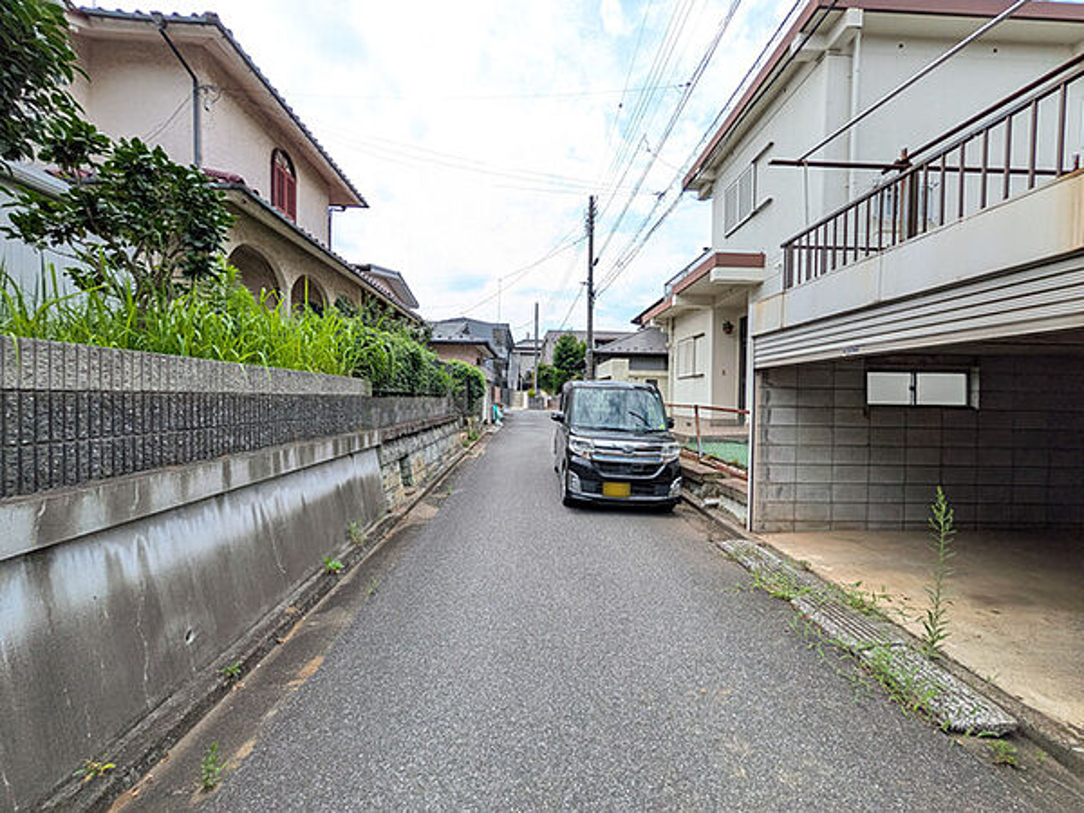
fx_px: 438
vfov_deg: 85.7
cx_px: 542
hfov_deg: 102.1
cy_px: 406
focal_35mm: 14
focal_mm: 1.83
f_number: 2.2
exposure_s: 1/1094
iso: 51
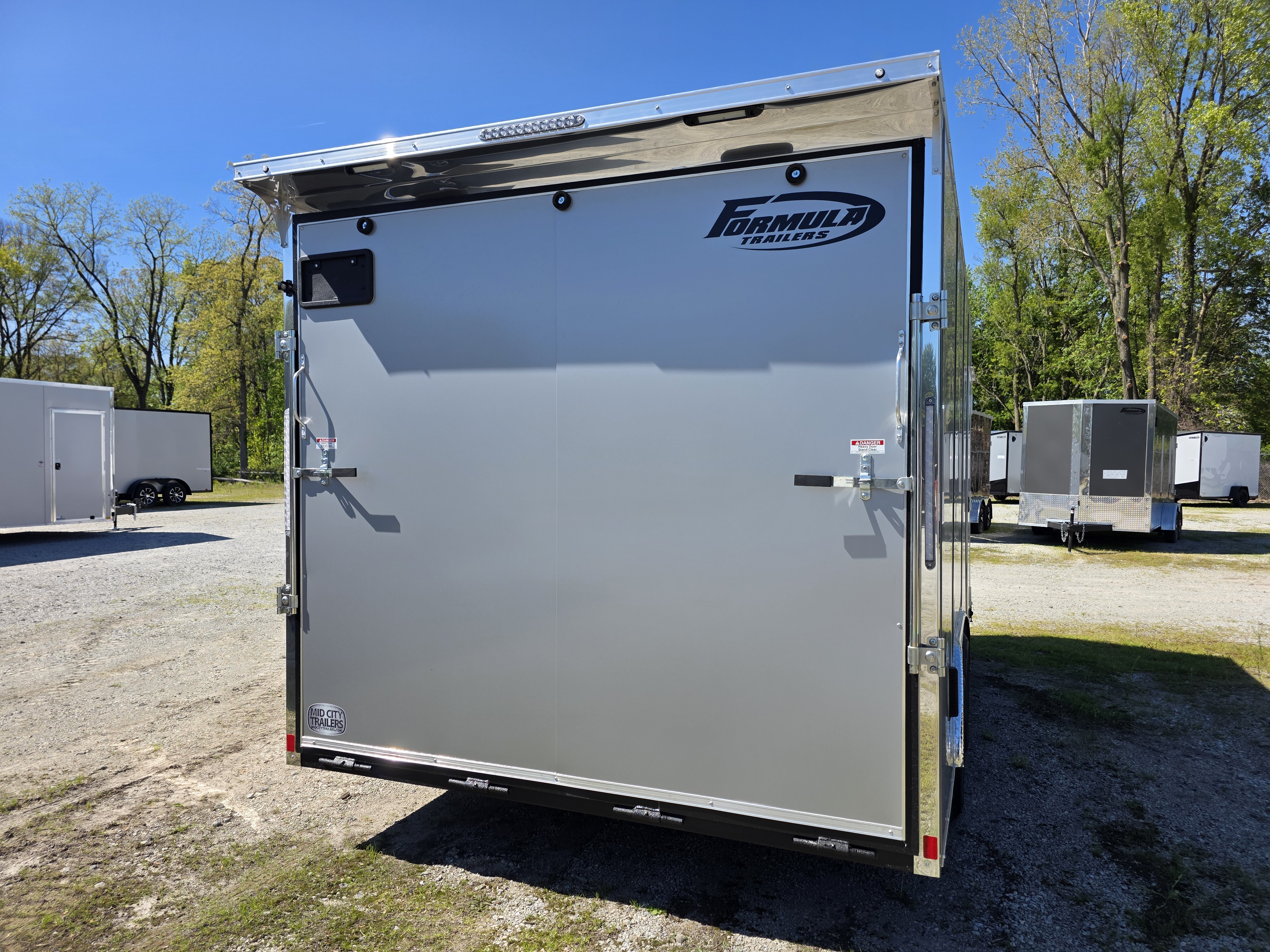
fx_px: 844
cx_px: 635
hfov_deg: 73.9
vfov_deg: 58.9
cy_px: 476
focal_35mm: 23
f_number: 1.7
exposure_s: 1/4889
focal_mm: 6.3
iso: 80
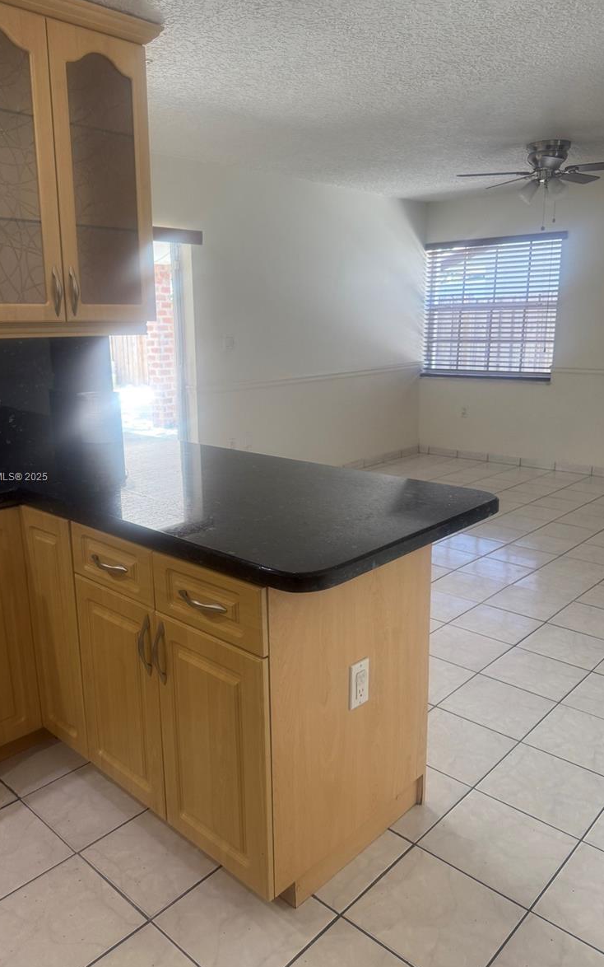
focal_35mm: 26
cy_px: 478
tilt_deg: -11.3
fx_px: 685
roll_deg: +0.3
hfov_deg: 47.5
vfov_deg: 70.4
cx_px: 267
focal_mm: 6.76
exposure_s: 1/120
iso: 160
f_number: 1.78
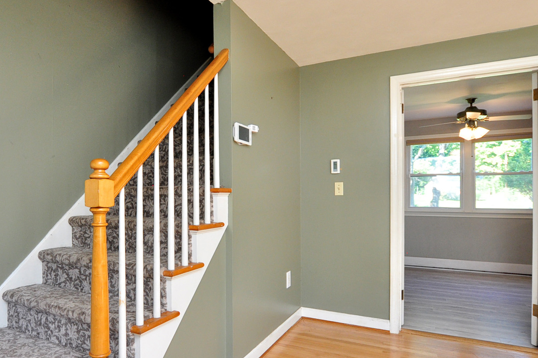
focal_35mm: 23
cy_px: 183
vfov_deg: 55.0
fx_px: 343
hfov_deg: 74.7
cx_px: 198
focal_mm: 10
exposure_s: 1/125
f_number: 4.5
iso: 640
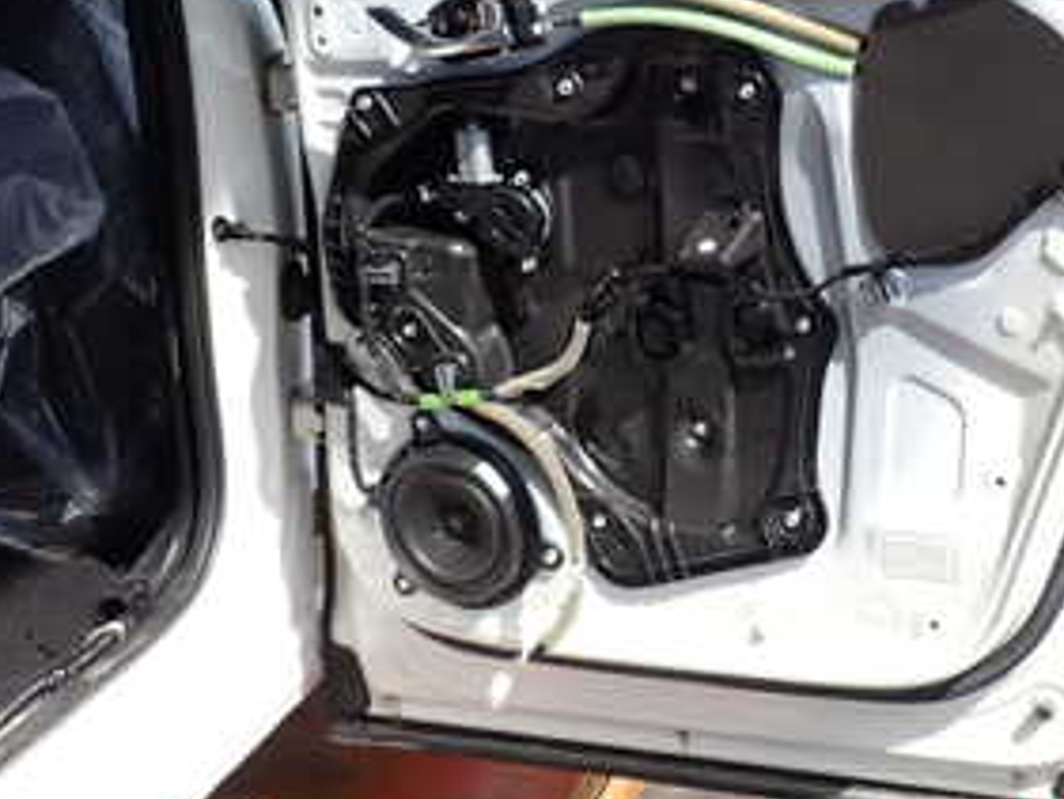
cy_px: 38
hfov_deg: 29.9
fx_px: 1968
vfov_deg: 22.2
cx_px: 750
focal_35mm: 64
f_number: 3.2
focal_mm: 5.4
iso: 100
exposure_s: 1/400
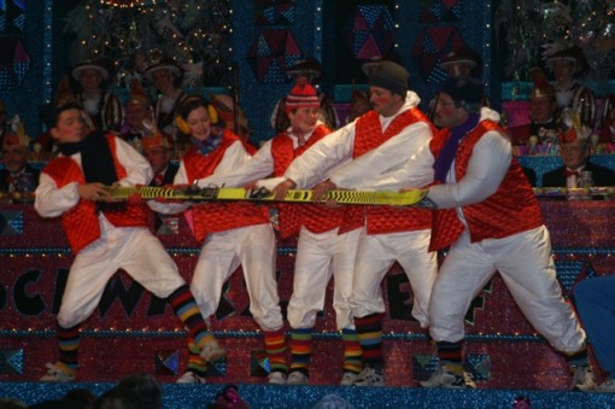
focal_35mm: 128
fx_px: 2176
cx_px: 308
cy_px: 204
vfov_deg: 10.7
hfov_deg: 16.1
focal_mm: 85
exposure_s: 1/60
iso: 400
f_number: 5.6
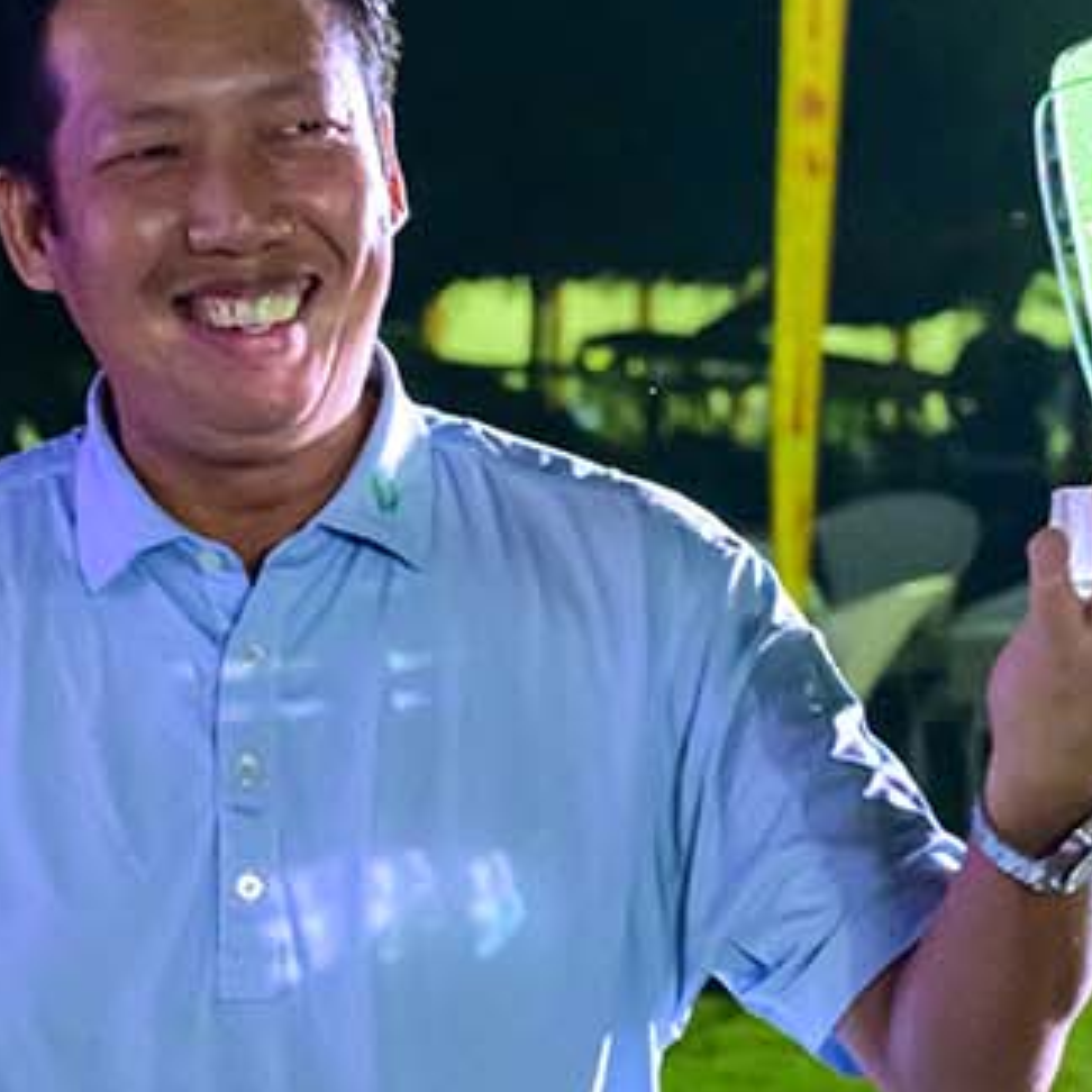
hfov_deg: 11.6
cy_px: 1261
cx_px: 458
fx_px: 5389
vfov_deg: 11.4
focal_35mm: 151
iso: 12800
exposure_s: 1/250
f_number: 4.5
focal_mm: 40
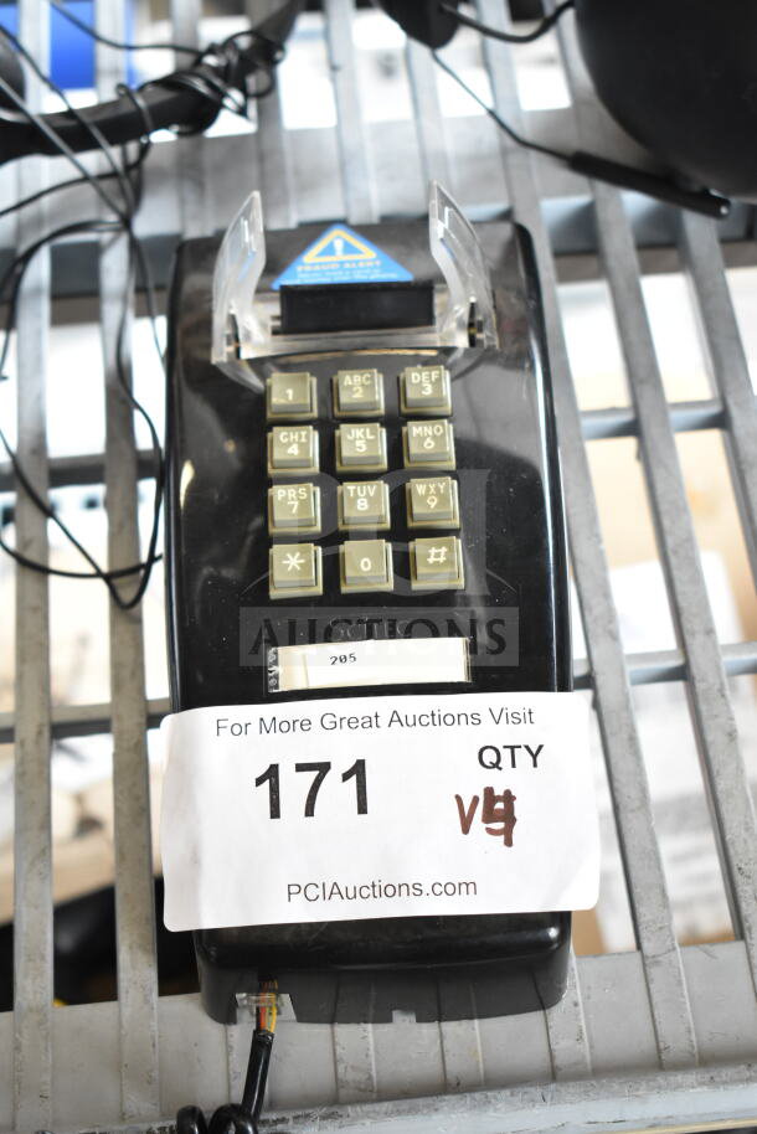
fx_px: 1985
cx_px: 378
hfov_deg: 21.6
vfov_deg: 31.9
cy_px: 567
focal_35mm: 63
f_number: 5
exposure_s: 1/80
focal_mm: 42
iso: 1600
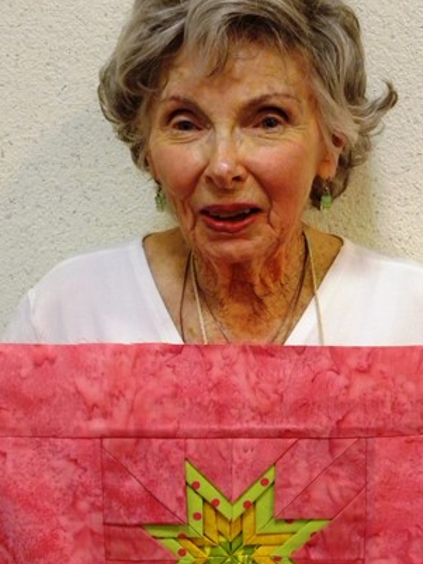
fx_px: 1221
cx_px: 322
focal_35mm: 75
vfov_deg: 25.8
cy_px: 395
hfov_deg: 19.5
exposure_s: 1/27.3
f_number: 3.5
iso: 400
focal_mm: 10
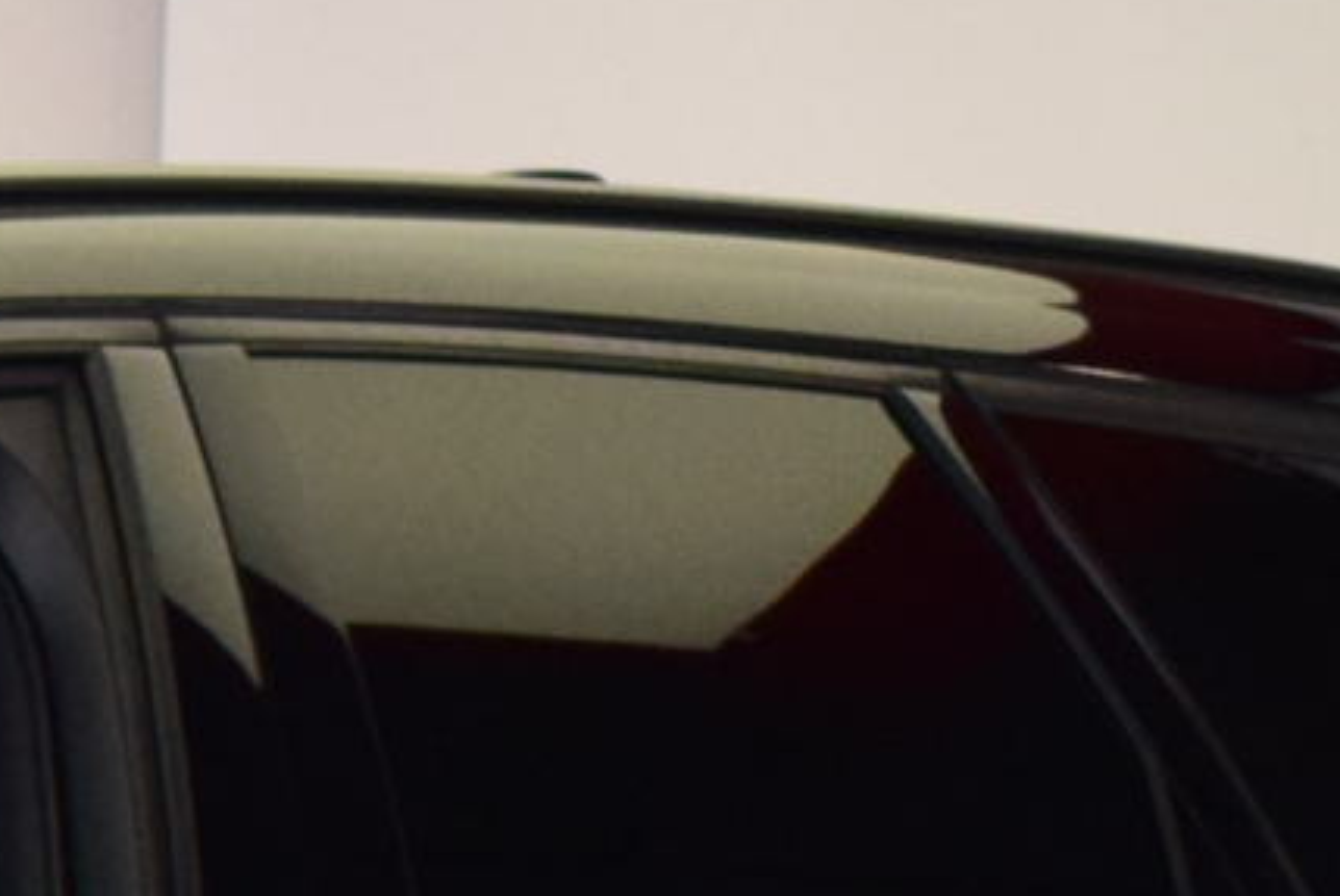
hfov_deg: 6.1
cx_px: -1971
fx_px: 12090
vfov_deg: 4.2
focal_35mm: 324
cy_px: 1427
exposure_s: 1/400
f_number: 4.2
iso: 1600
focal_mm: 31
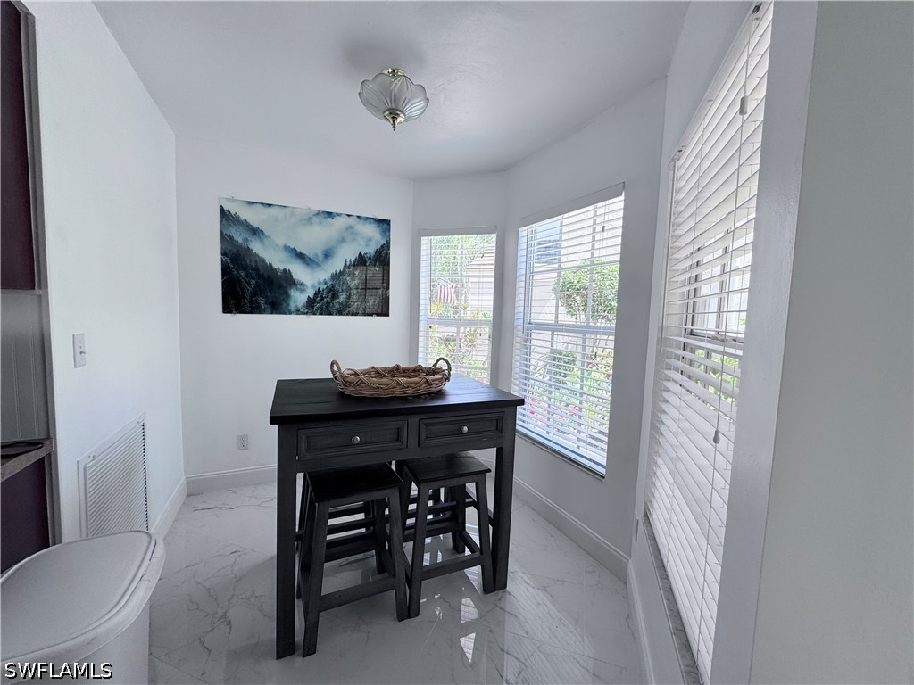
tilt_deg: -5.4
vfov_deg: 85.7
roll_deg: -2.1
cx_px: 457
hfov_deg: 102.1
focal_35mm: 14
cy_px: 342
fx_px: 370
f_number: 2.2
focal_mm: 2.22
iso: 40
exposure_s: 1/115
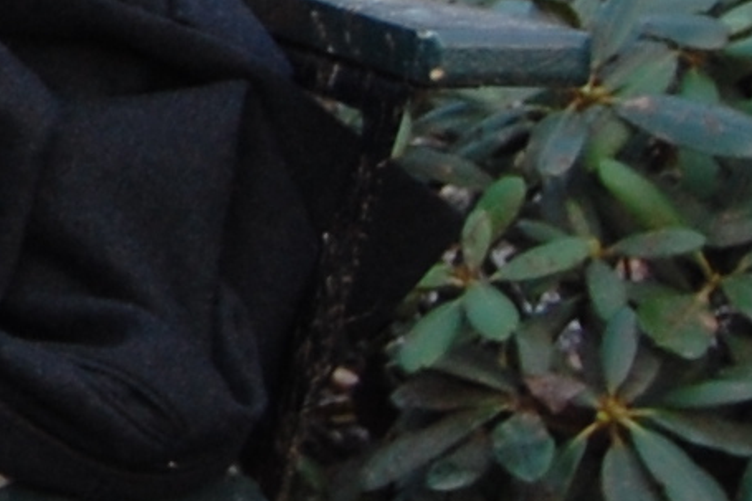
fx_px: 7037
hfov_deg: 5.6
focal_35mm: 337
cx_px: -1701
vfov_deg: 4.0
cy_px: -746
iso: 400
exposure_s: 1/60
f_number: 4.5
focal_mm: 34
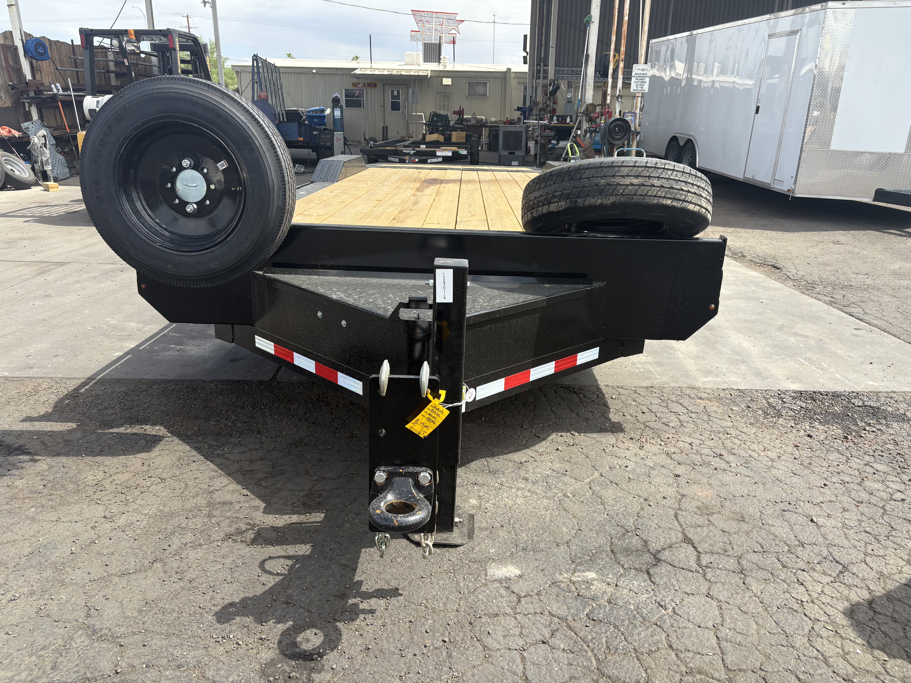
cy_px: 342
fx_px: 684
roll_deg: -0.3
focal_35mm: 26
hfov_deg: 67.3
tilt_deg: -20.8
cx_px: 456
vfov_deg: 53.1
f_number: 1.6
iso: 50
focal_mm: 5.96
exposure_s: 1/1587
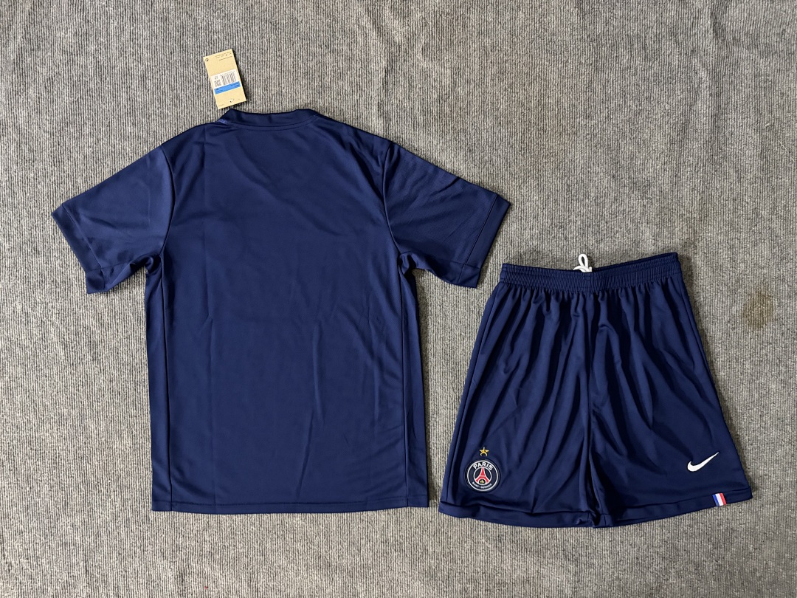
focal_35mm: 24
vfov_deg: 56.8
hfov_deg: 71.6
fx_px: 553
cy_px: 299
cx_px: 398
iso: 1000
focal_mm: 6.76
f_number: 1.78
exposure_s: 1/30
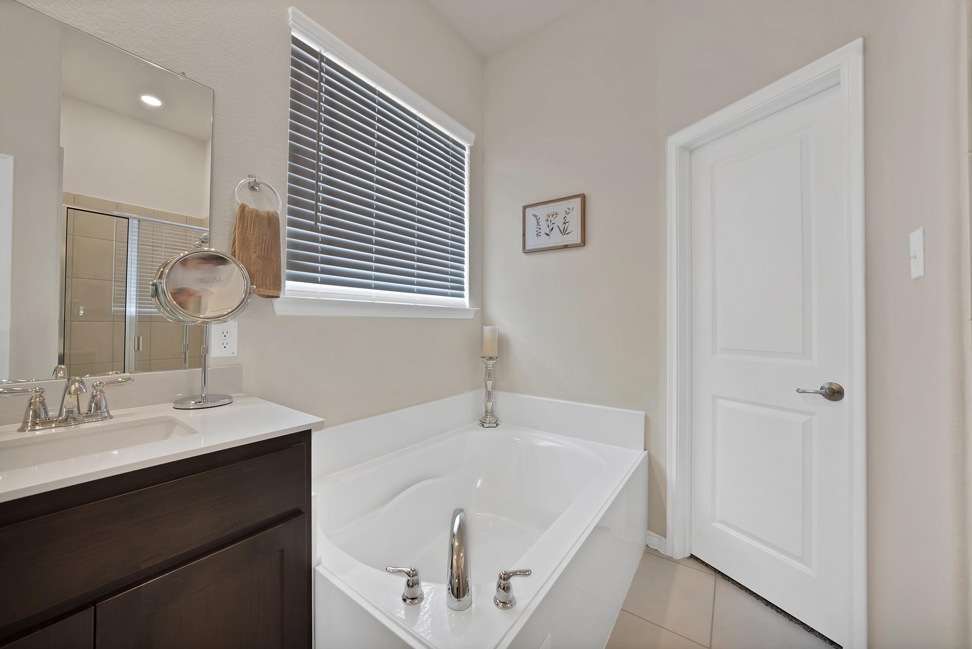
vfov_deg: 90.1
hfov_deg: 112.6
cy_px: 324
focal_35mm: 12
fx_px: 324
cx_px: 486
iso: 640
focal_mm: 12
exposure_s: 1/8
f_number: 8
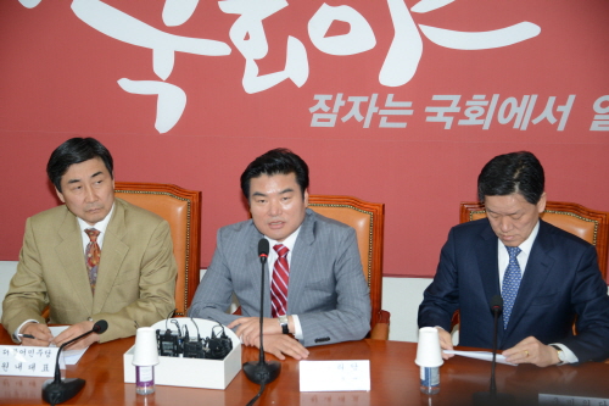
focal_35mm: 82
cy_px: 203
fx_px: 1387
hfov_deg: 24.8
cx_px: 304
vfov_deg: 16.6
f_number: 5
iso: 1000
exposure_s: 1/250
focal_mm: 82
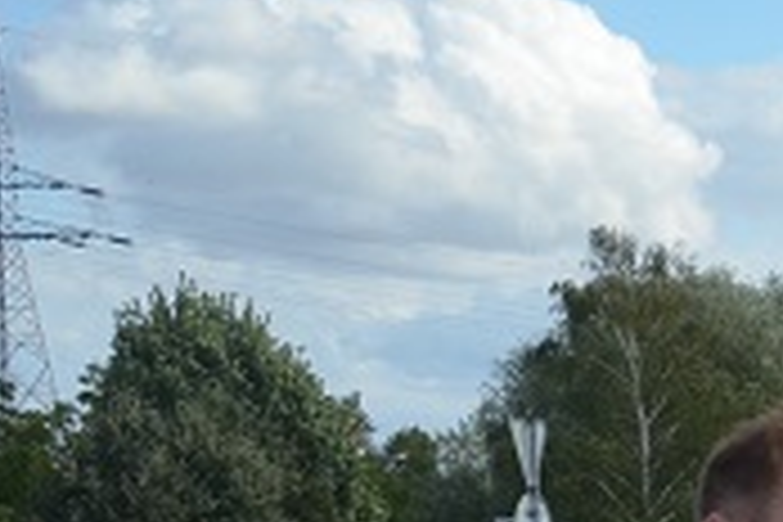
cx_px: 1485
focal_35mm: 151
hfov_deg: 12.3
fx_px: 3284
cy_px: 1087
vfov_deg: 8.6
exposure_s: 1/1250
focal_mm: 22
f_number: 3.8
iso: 200
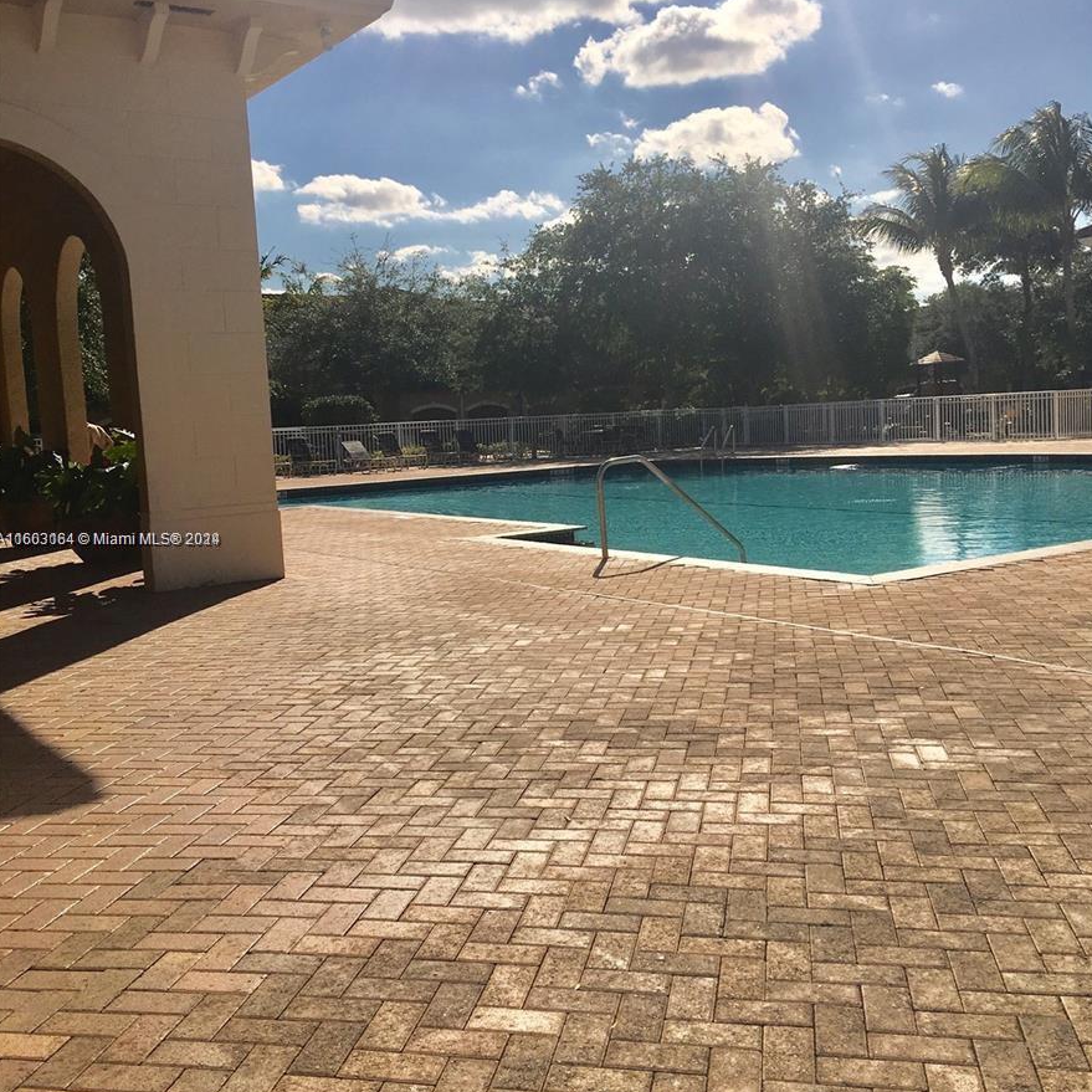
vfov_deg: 47.2
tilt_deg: -4.8
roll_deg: +2.5
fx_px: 1249
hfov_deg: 47.2
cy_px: 540
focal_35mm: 35
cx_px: 552
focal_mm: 4.15
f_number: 2.2
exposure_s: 1/5917
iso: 25
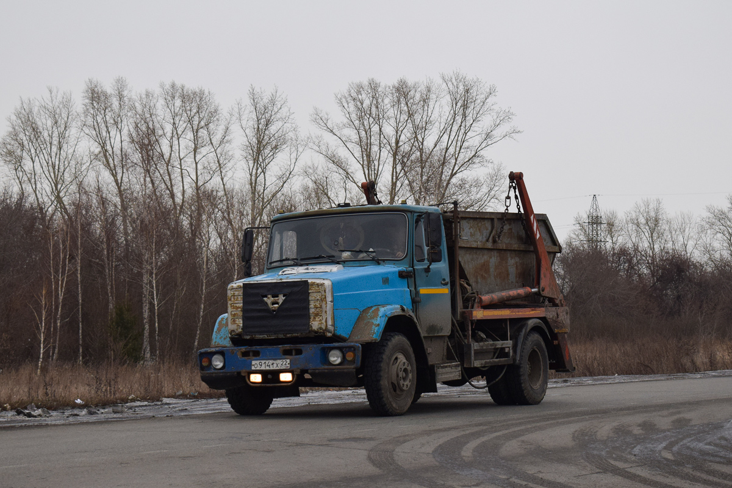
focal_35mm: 75
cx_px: 366
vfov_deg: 18.2
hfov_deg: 27.0
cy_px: 244
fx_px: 1525
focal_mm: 50
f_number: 5.6
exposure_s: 1/640
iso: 400
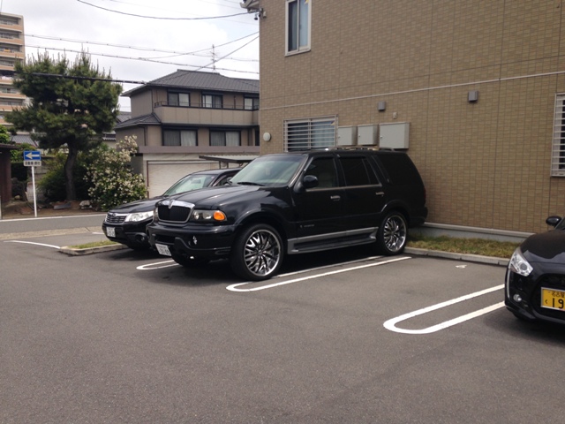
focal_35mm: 33
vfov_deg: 42.9
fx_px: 539
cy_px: 212
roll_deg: +1.2
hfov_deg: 55.4
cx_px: 282
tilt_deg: -6.5
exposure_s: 1/1550
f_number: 2.4
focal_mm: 4.12
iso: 50
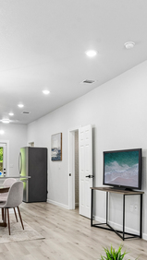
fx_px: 263
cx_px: 81
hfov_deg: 31.2
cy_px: 167
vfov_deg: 52.0
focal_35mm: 38
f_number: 8
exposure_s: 1/15
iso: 640
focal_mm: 16
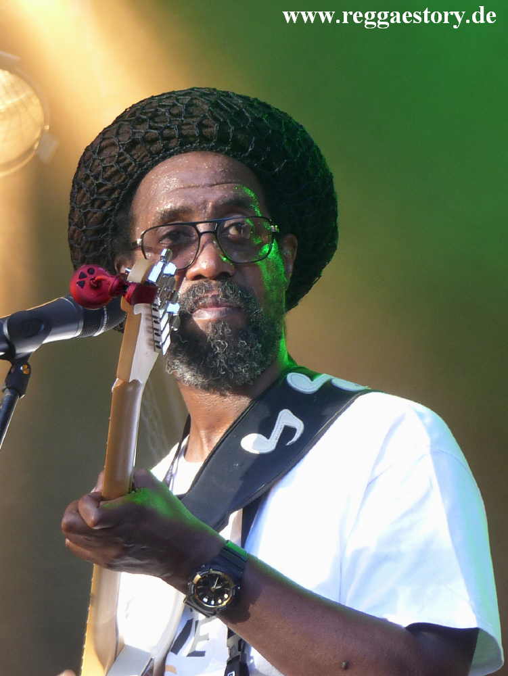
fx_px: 2835
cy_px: 338
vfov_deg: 13.6
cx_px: 254
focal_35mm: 145
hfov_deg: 10.2
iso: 100
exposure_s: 1/80
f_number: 2.8
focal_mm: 26.1
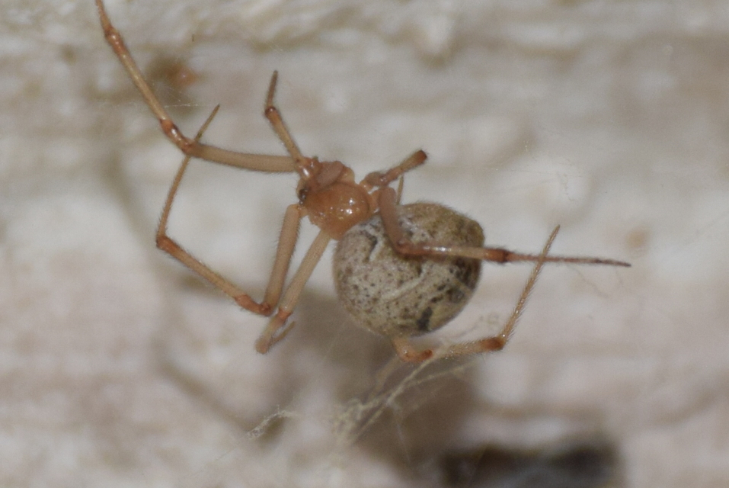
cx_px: 364
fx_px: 4256
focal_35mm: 210
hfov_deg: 9.8
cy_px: 244
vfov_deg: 6.6
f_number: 5.6
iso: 320
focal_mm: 140
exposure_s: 1/60
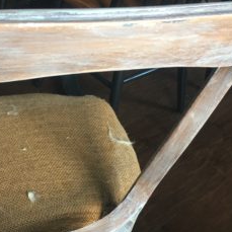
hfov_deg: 30.1
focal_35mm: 56
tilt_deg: -43.9
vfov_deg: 30.4
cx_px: 62
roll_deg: -6.2
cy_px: 147
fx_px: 425
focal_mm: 4.15
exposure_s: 1/30
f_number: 2.2
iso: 80
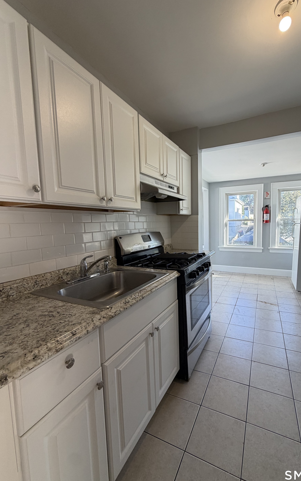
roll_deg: +1.5
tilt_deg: -6.0
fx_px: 197
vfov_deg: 101.5
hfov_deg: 74.2
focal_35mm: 15
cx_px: 176
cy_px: 241
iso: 125
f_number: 2.2
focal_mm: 2.22
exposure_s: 1/120
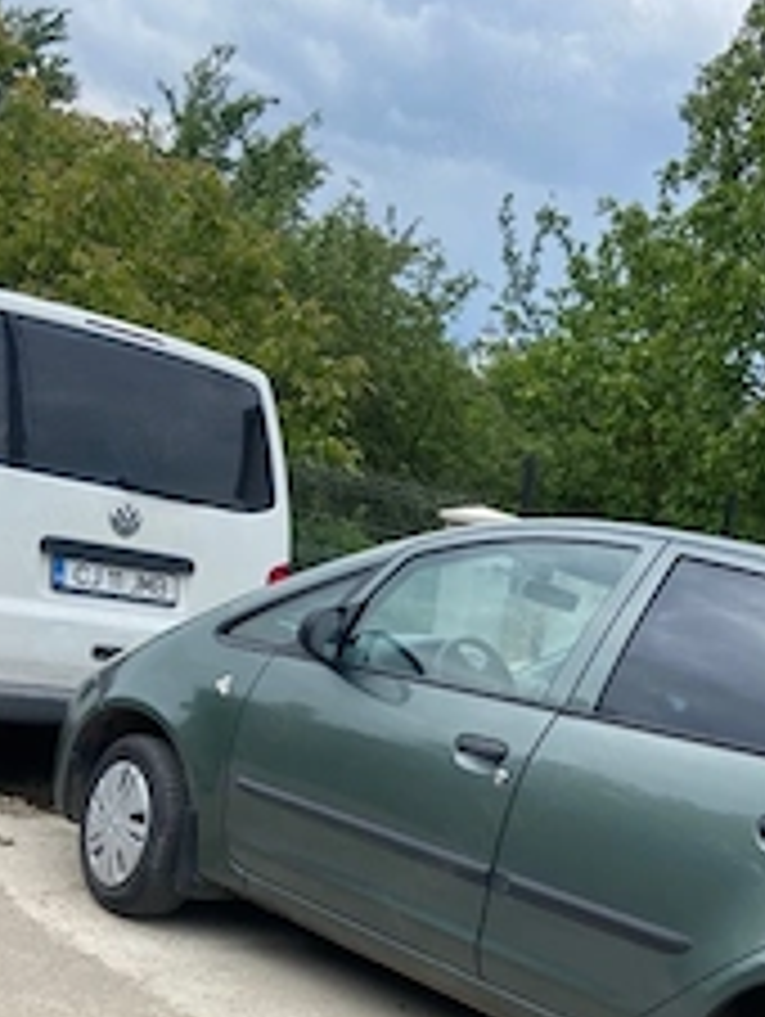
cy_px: 850
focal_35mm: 46
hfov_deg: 31.1
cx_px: 567
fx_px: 1353
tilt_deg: -14.9
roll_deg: -9.8
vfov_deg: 39.2
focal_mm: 4.25
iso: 32
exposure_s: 1/1135
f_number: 1.8
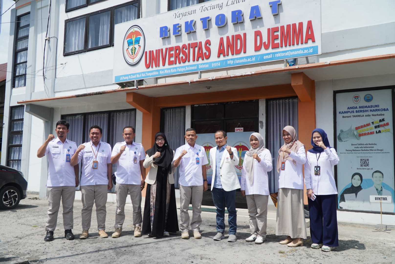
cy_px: 132
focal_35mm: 30
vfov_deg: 43.7
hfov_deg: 61.9
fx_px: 329
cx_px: 198
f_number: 4
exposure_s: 1/4000
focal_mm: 20
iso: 250
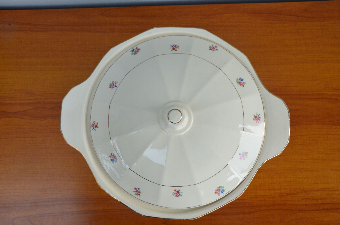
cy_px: 112
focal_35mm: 38
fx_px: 353
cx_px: 170
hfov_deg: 51.4
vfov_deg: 35.3
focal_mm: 25
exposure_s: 1/40
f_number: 10
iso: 400
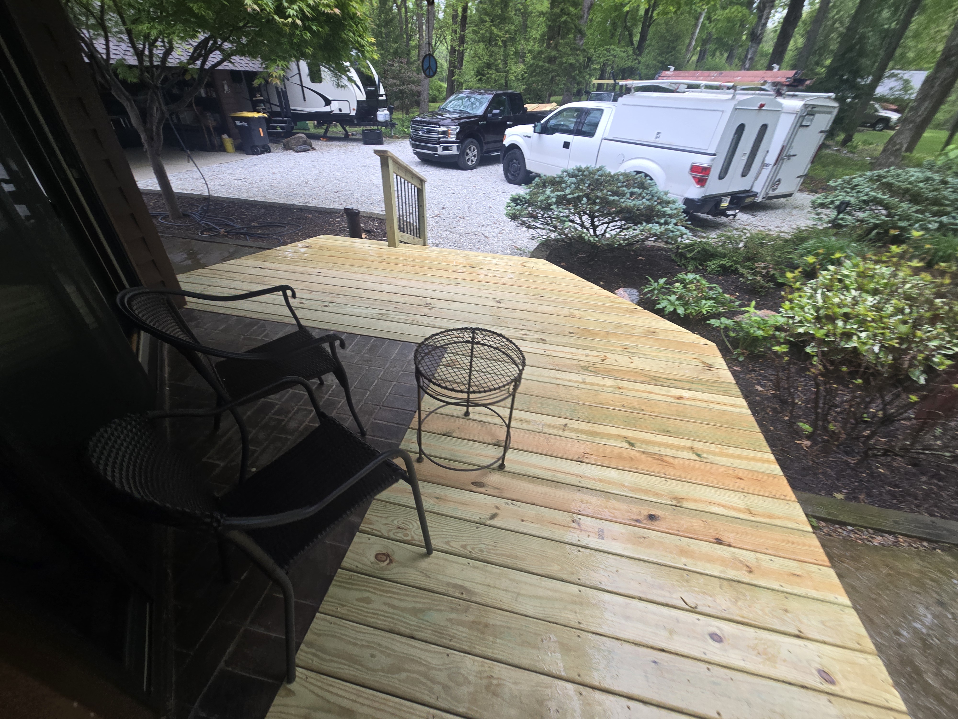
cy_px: 360
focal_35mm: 13
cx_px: 479
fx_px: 360
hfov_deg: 106.2
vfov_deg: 89.9
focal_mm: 2.2
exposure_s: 1/120
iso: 64
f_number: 2.2
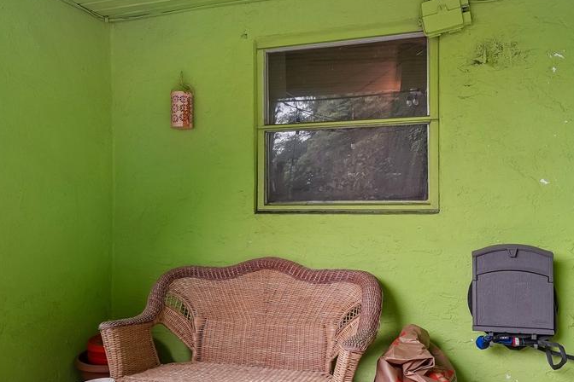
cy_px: 206
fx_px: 478
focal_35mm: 30
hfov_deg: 61.8
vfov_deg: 43.6
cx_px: 320
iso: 800
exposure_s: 1/50
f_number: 8
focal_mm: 14
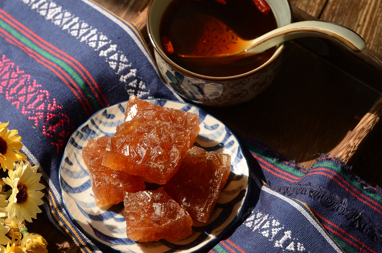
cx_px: 191
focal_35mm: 75
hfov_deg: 27.0
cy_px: 126
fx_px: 794
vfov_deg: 18.1
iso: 100
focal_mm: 50
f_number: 6.3
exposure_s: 1/125
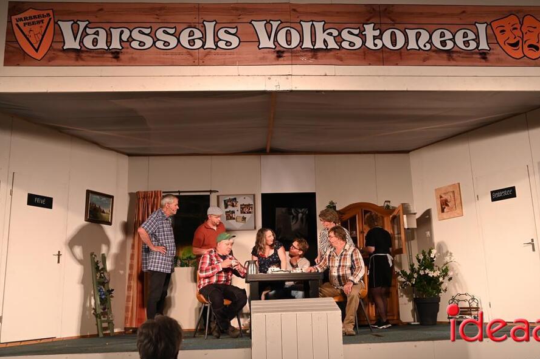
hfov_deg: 50.7
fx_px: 569
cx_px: 291
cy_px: 171
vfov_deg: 35.0
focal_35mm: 38
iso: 1600
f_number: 5
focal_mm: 34
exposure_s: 1/100
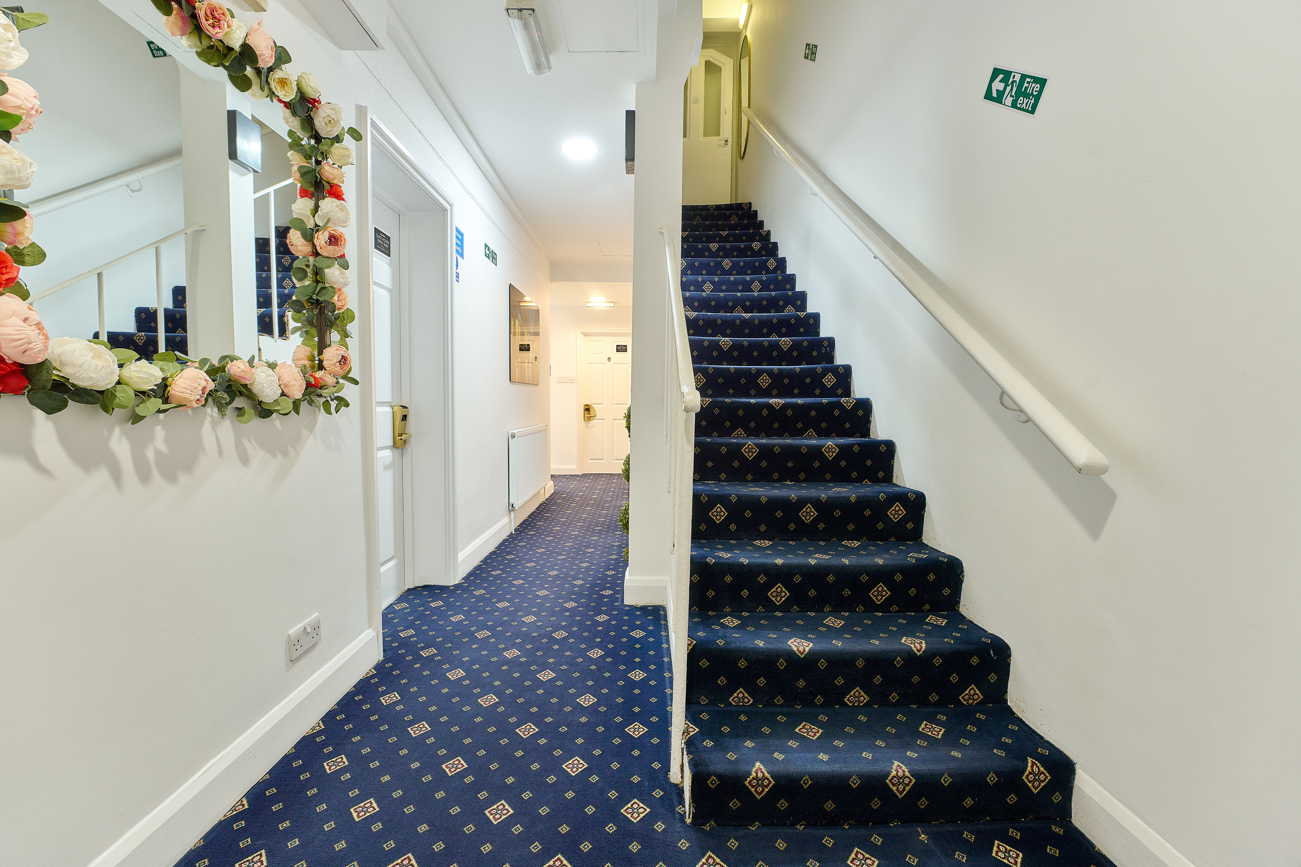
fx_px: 506
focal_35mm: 14
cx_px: 650
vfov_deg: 81.2
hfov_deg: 104.3
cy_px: 434
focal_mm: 14
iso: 200
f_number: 8
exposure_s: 1/5
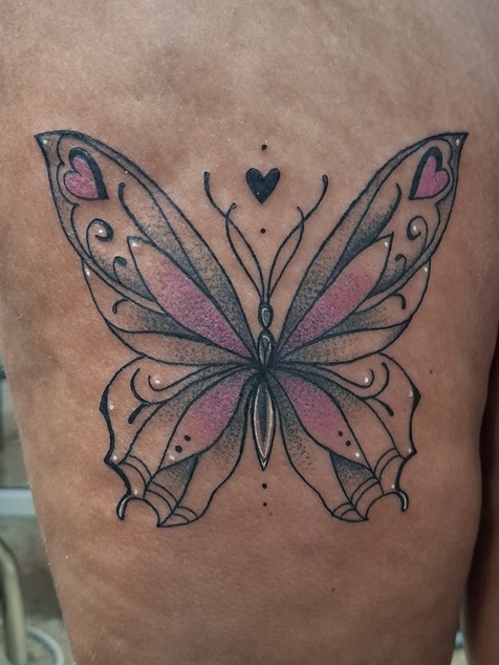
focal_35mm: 23
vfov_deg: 73.9
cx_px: 250
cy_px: 332
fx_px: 442
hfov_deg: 58.9
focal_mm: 5.54
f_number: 1.8
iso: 320
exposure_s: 1/33
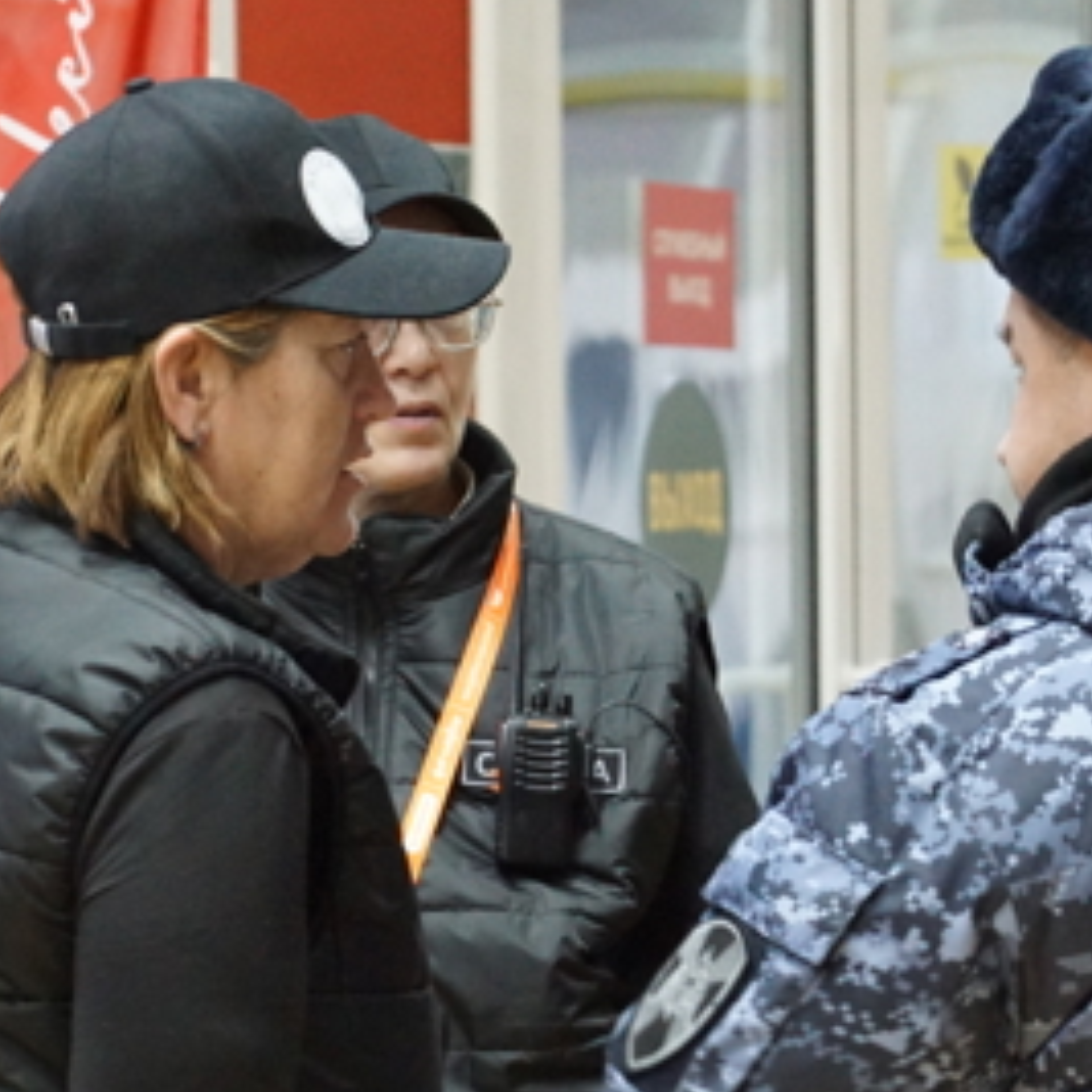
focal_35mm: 268
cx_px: 669
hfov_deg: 6.5
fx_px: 9572
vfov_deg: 6.5
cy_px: 871
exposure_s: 1/40
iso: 3200
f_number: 5.6
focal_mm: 75
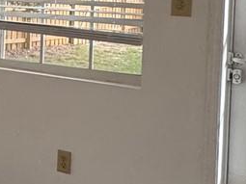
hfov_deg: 18.9
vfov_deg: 16.4
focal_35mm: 88
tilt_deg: -2.2
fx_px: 625
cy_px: -2
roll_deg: -1.7
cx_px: -150
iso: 50
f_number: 2.2
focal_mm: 2.22
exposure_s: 1/99
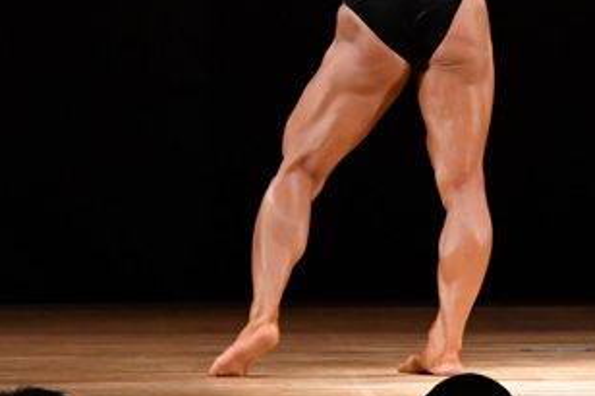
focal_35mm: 566
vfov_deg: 2.4
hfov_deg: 3.6
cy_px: -46
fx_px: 9349
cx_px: 283
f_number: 5.6
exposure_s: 1/400
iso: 4000
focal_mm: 150
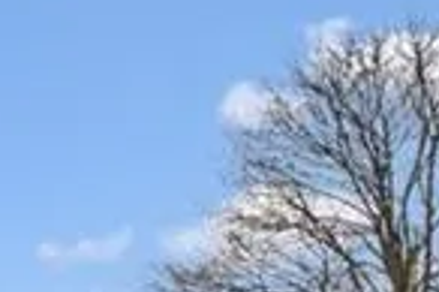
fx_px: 2558
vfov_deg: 6.5
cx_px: -1028
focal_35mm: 210
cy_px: 342
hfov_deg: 7.9
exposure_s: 1/100
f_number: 16
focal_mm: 30
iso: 200
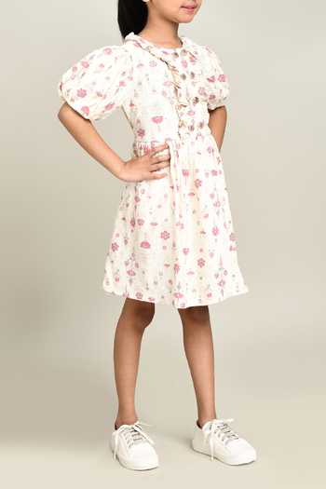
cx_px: 163
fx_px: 679
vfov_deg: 39.6
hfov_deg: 27.0
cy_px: 244
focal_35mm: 50
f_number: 10
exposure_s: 1/160
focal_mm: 50
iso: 100
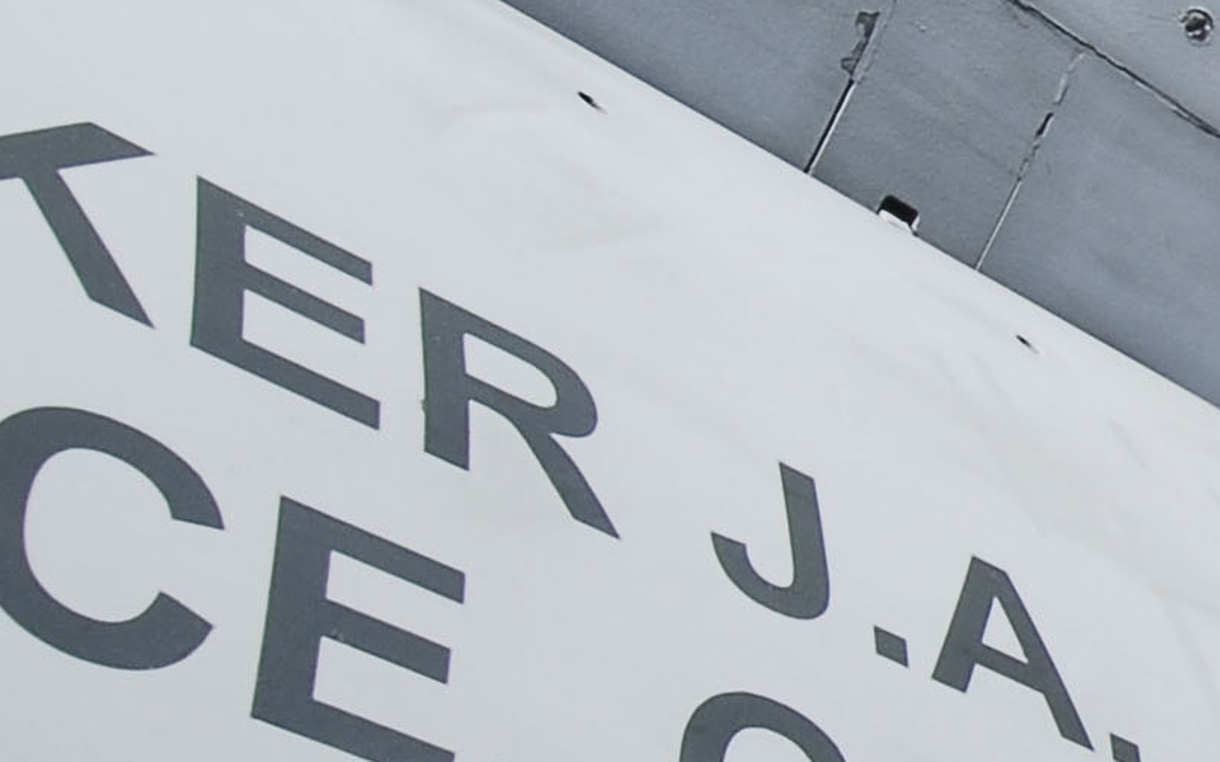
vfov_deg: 14.8
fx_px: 2926
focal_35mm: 88
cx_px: 2179
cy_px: 525
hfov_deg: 18.5
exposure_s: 1/100
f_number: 13
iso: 100
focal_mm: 12
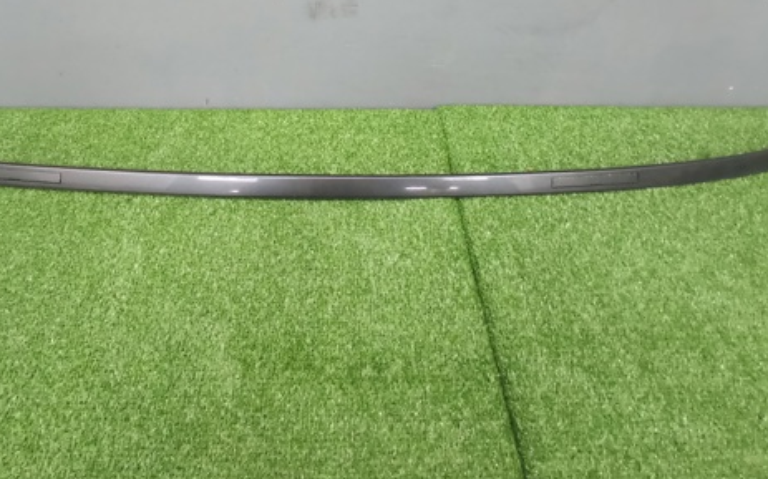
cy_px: 86
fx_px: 460
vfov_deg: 51.1
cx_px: 352
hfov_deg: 79.5
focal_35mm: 22
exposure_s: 1/20
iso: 1090
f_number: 2.2
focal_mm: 1.65
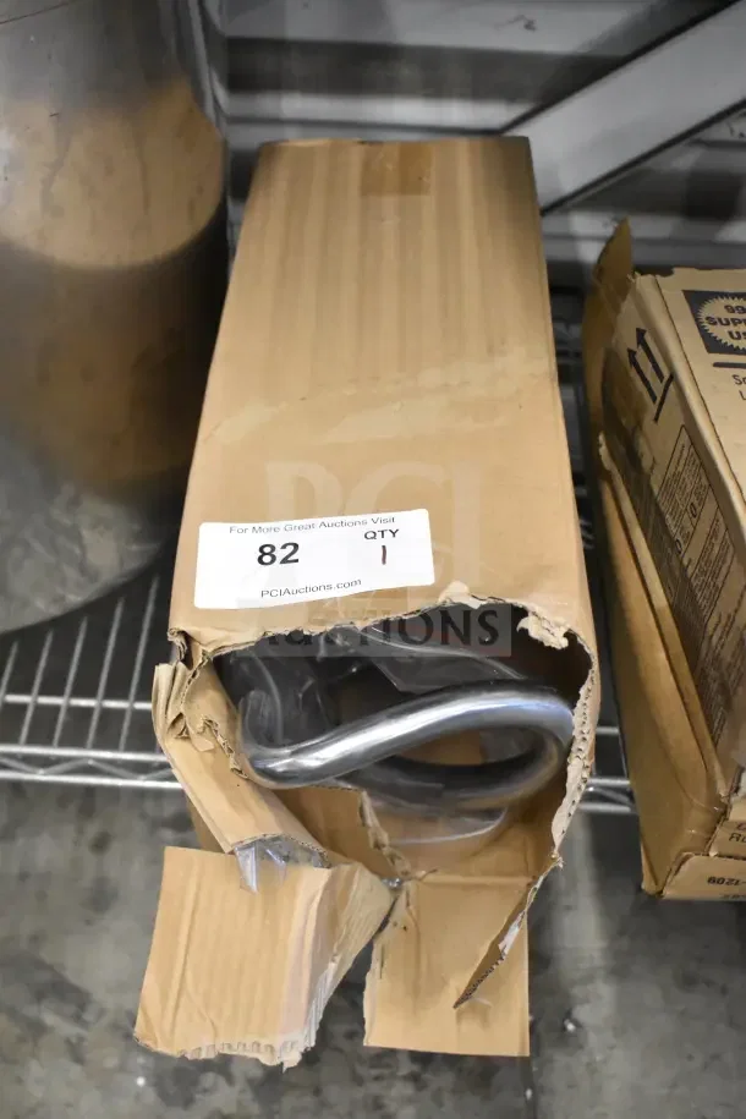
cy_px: 560
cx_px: 373
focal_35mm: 39
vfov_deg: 49.6
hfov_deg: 34.2
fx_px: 1212
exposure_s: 1/100
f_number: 5
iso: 6400
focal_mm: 26
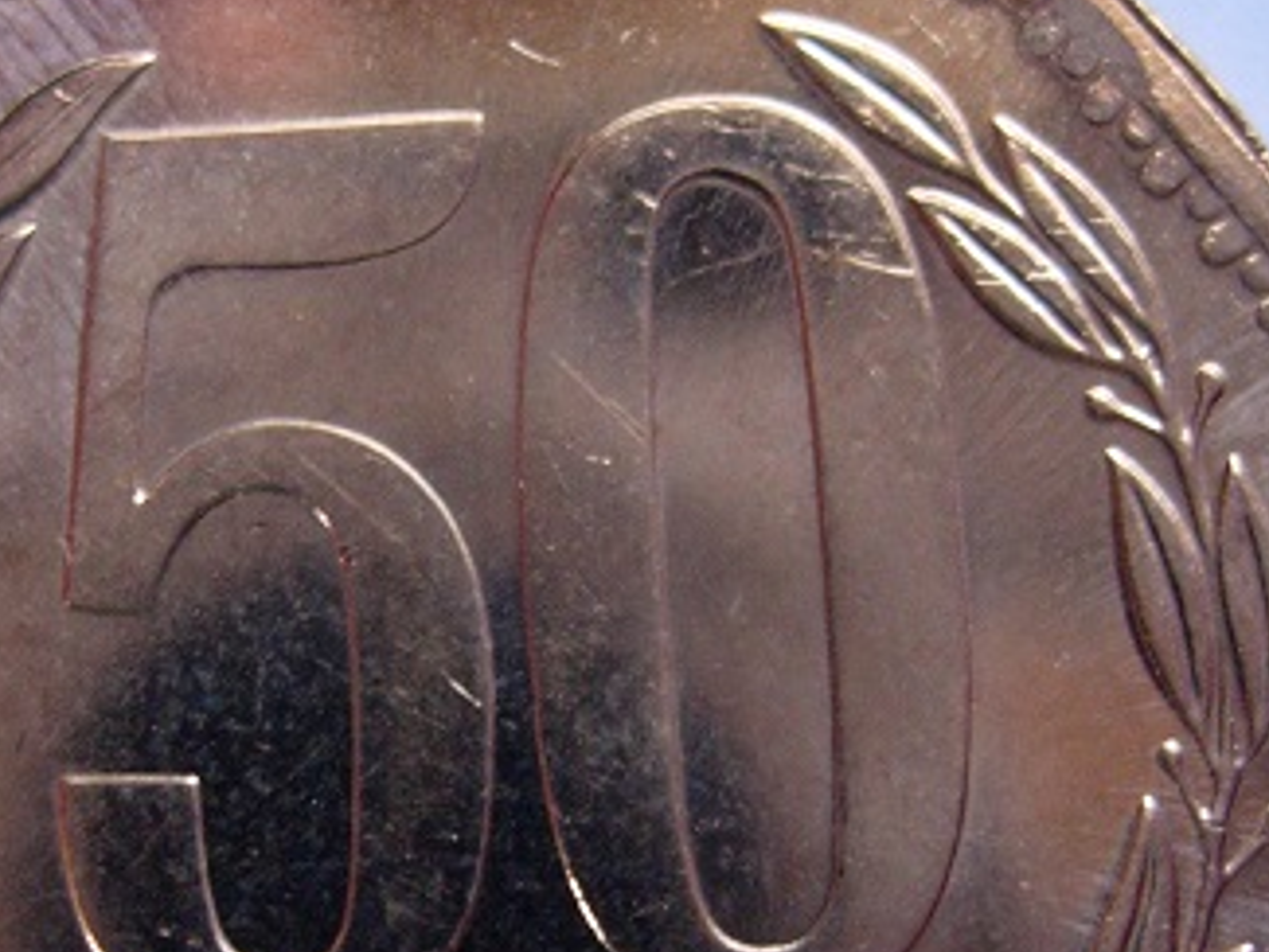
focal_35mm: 91
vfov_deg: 16.1
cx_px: 430
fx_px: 3337
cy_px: 773
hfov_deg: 21.5
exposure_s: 1/32
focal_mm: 7.8
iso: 163
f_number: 2.8
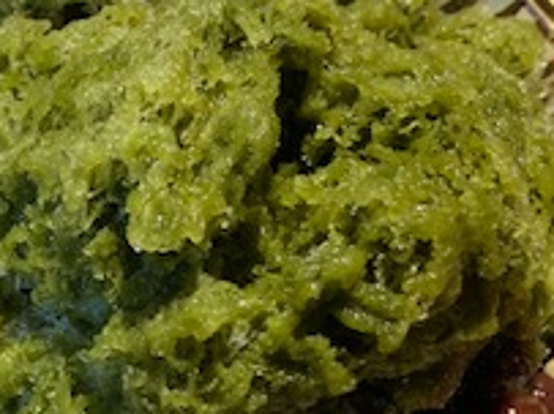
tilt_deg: -76.0
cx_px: 68
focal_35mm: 82
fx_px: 1312
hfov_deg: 23.3
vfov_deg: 17.7
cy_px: 376
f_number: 1.8
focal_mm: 4.25
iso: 80
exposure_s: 1/60
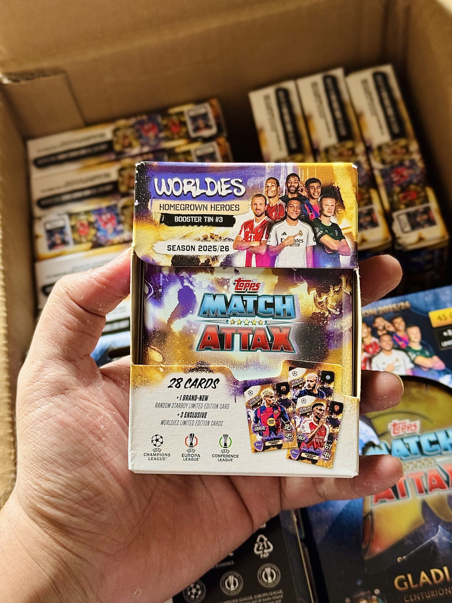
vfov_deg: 39.7
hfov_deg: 30.3
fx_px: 836
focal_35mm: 48
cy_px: 302
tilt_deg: -61.9
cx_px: 226
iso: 250
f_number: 1.78
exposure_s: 1/49
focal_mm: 6.76
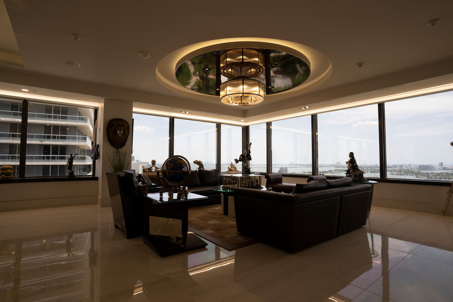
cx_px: 226
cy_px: 151
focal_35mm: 18
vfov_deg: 67.4
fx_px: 227
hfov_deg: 90.0
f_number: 9
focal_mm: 18
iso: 160
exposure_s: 1/30
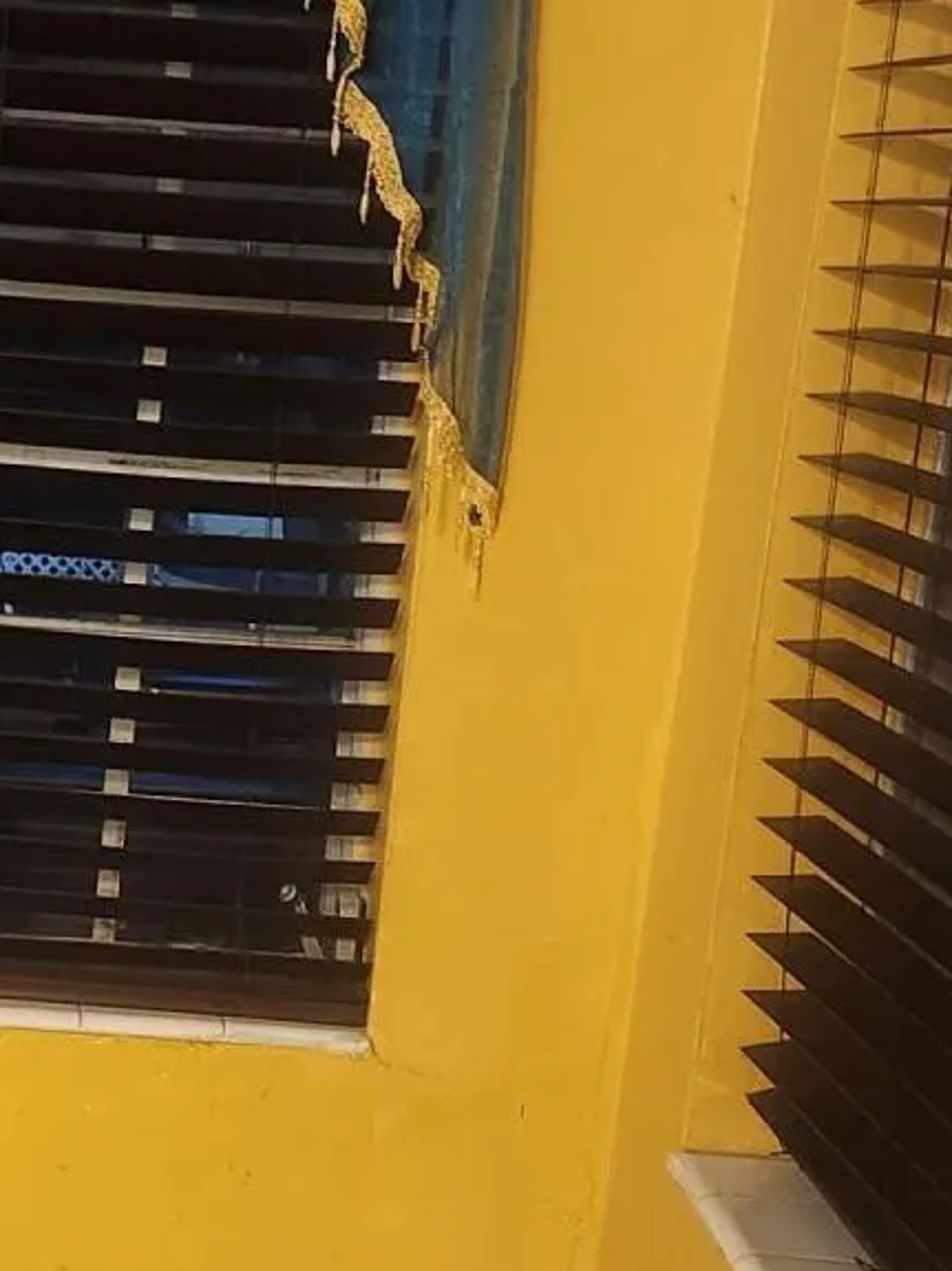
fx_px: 2935
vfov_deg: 24.3
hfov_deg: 17.7
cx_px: -150
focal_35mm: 80
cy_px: 858
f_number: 1.8
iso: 500
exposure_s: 1/24
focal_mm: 5.4
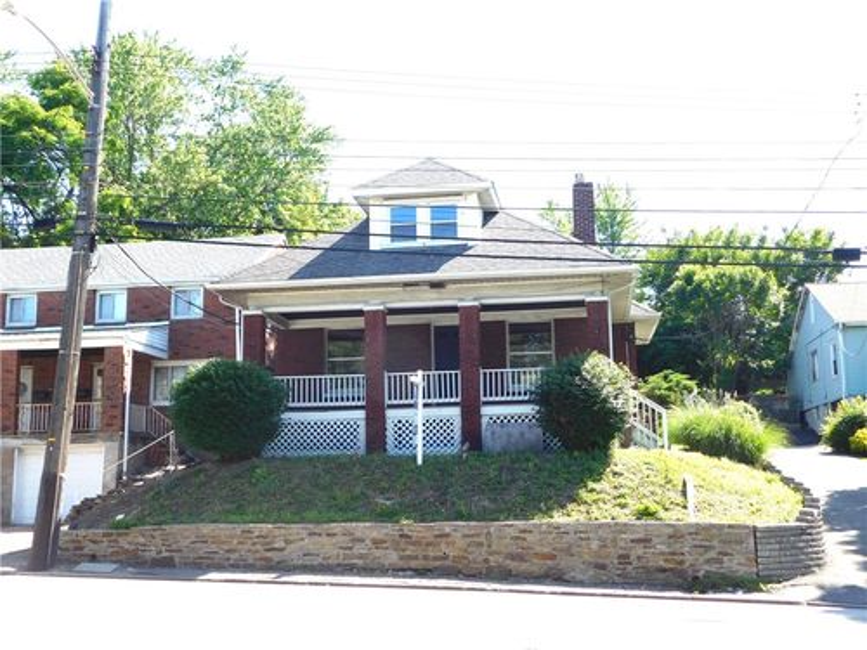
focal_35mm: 40
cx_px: 434
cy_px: 325
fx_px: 1002
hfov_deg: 46.8
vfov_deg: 36.0
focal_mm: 7.1
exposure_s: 1/400
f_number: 3.6
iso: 125
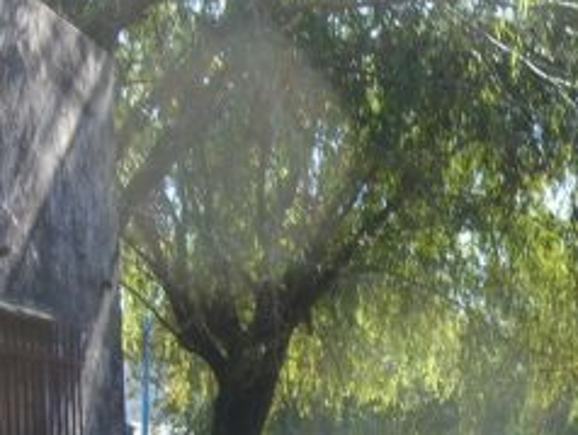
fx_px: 1571
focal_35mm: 94
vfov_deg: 15.0
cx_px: 542
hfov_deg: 20.3
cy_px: 586
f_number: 3.9
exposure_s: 1/170
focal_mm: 5.1
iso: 80
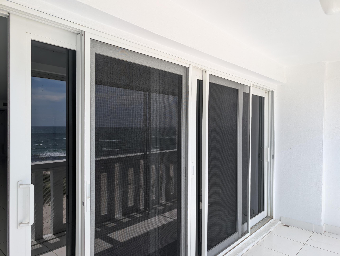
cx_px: 170
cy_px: 128
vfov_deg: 56.9
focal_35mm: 24
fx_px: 236
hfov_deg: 71.5
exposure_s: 1/390
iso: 24
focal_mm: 6.9
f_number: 1.68
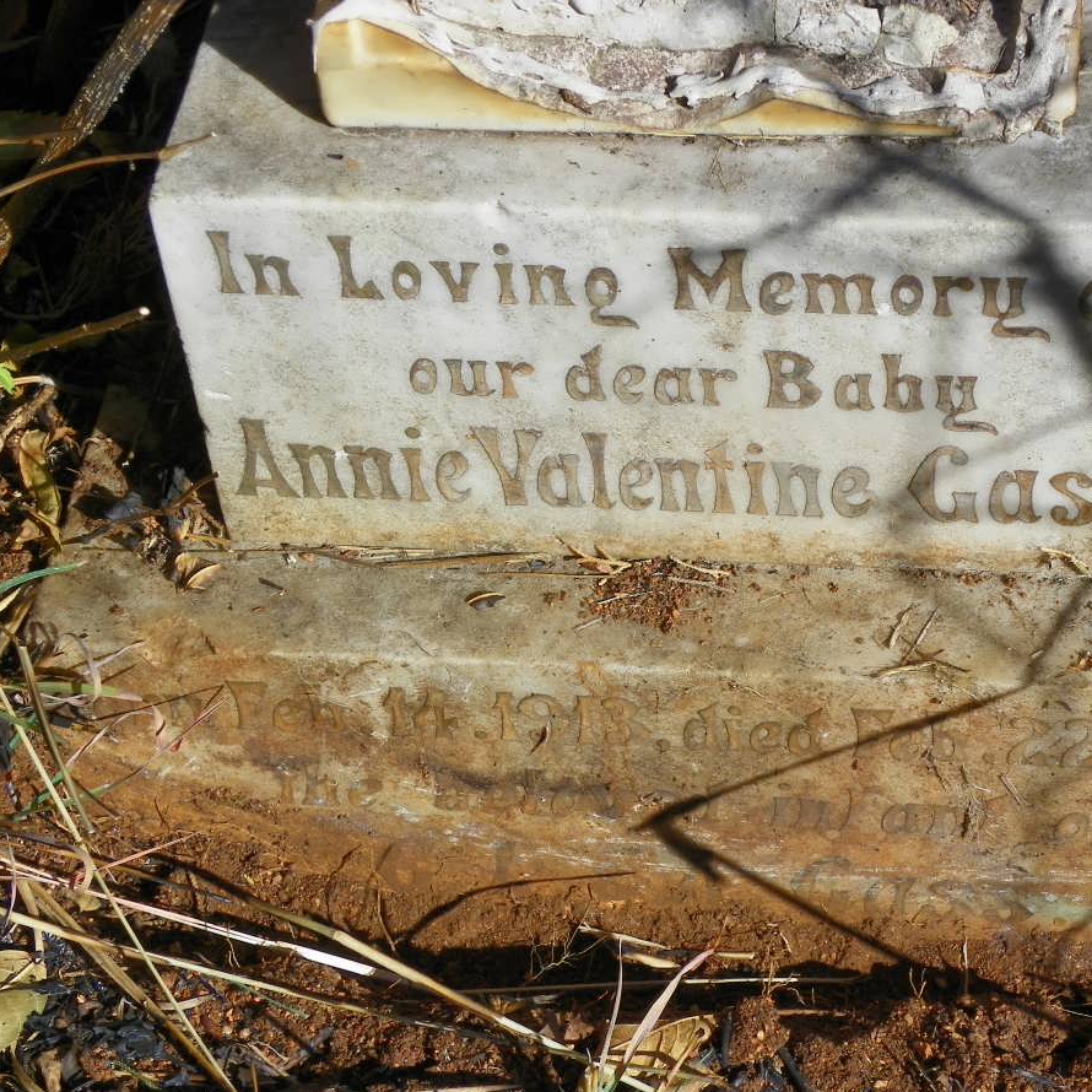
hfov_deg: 19.9
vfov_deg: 19.9
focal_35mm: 87
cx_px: 712
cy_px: 551
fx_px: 3105
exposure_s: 1/250
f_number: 5
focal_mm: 13
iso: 64
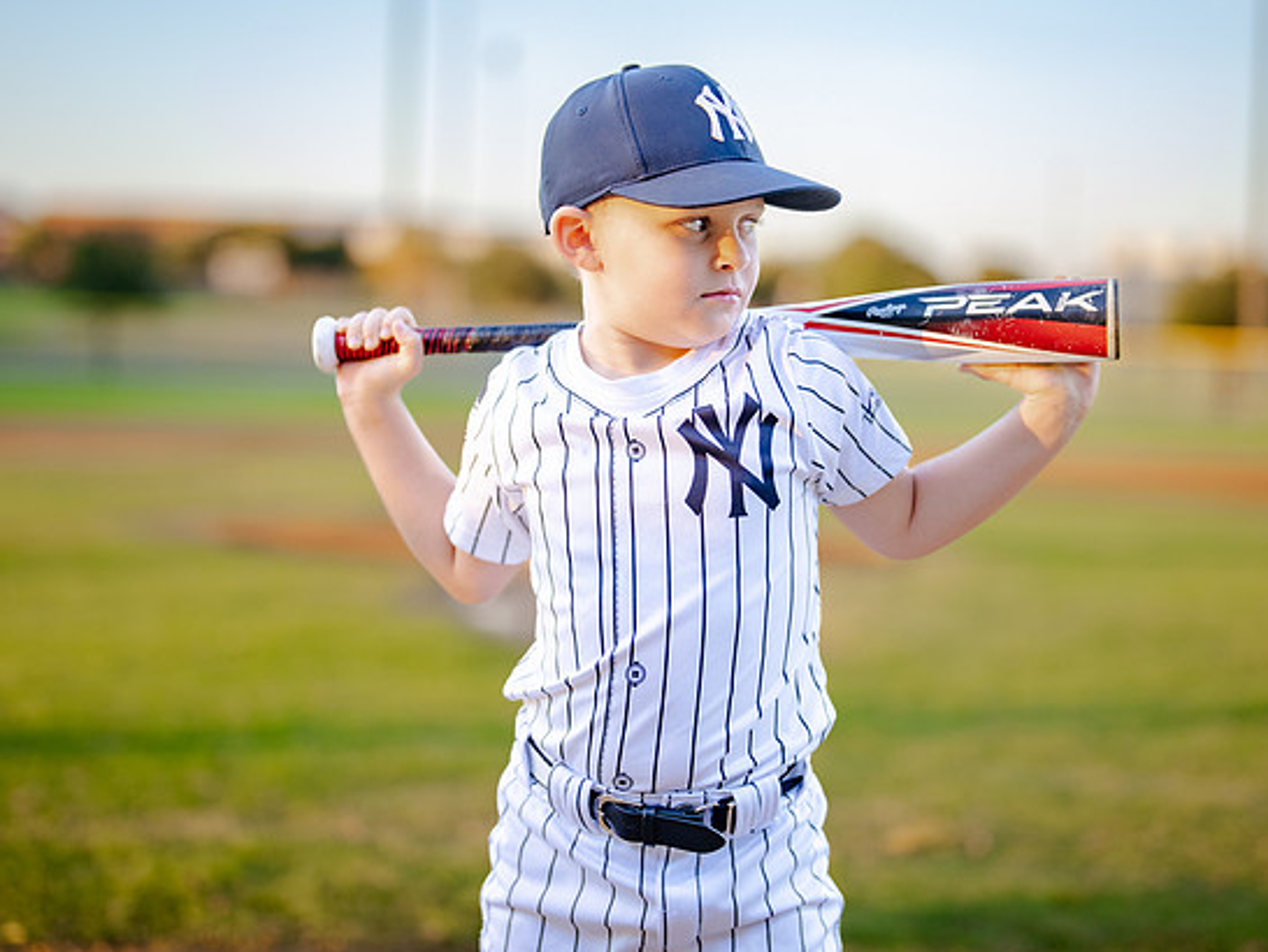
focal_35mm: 71
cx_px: 649
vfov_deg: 20.7
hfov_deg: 27.4
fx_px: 2602
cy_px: 448
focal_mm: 50
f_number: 1.2
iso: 250
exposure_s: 1/1600
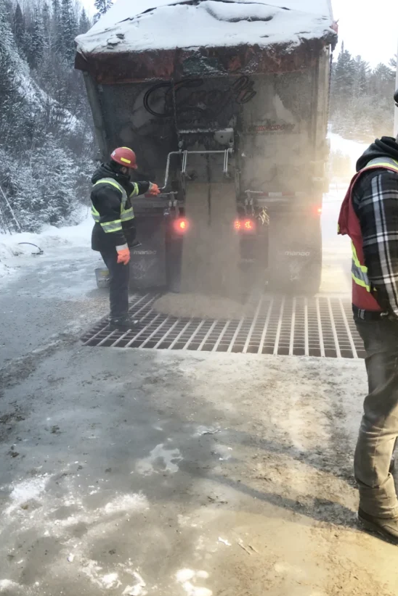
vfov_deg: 55.6
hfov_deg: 38.9
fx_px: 564
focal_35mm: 34
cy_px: 261
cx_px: 189
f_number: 1.8
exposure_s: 1/15
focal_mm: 3.99
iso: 50
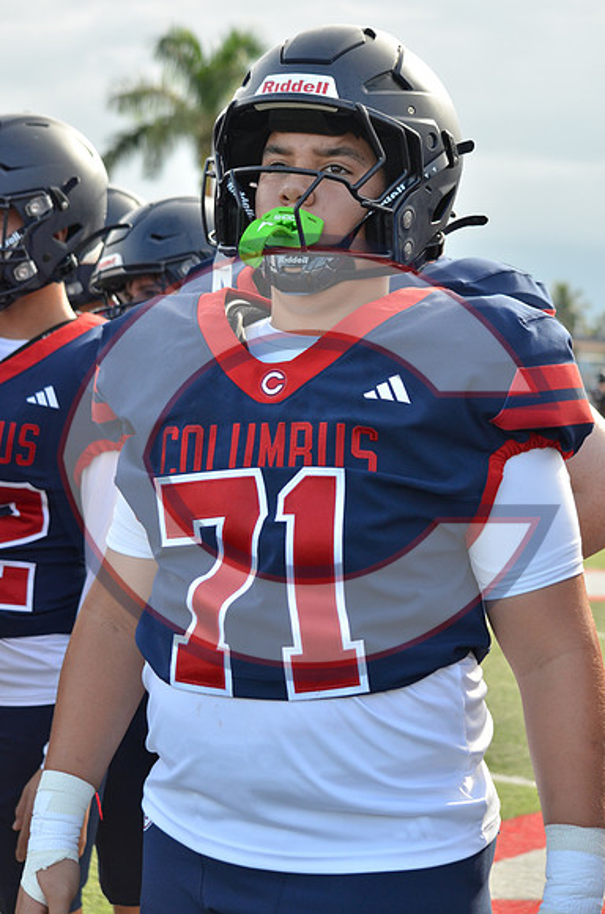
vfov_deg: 24.7
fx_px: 2090
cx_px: 302
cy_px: 457
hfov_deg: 16.5
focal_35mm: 82
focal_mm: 55
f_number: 6.3
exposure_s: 1/500
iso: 500
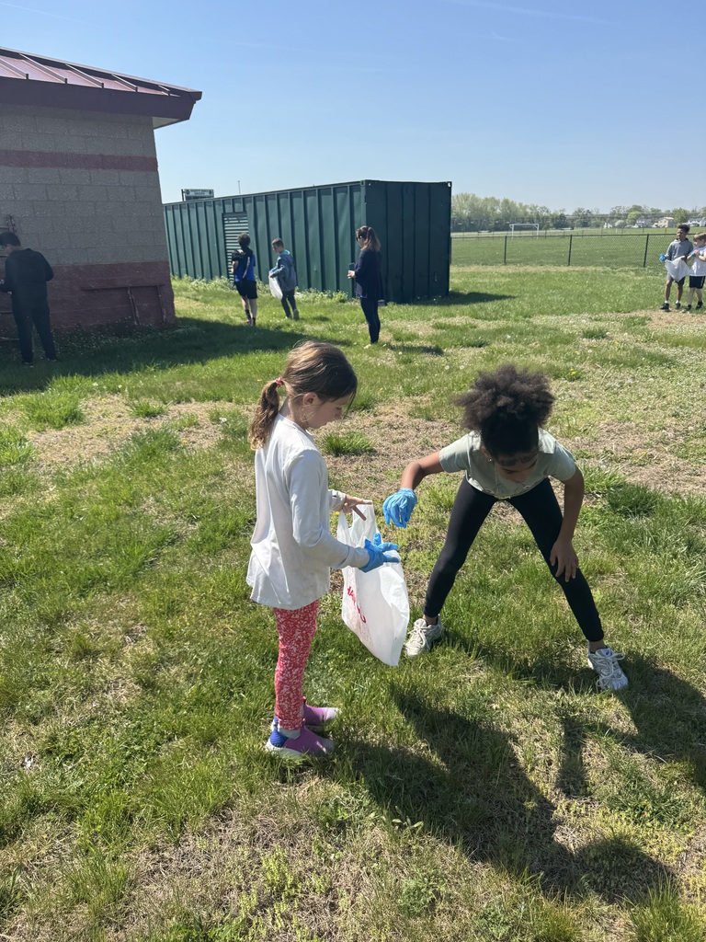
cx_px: 353
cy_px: 471
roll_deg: +1.6
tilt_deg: -16.3
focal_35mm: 24
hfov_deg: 56.8
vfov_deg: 71.6
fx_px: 653
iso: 80
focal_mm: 6.76
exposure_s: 1/3247
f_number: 1.78
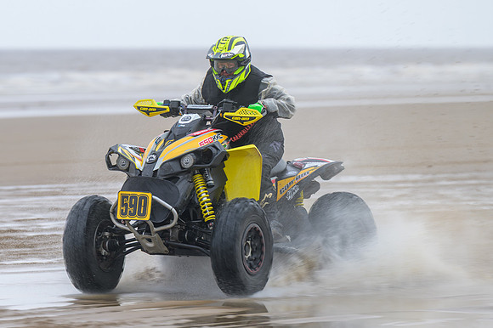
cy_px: 174
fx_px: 4795
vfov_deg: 3.9
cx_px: 208
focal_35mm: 350
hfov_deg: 5.9
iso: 72
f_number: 4
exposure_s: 1/250
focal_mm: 200
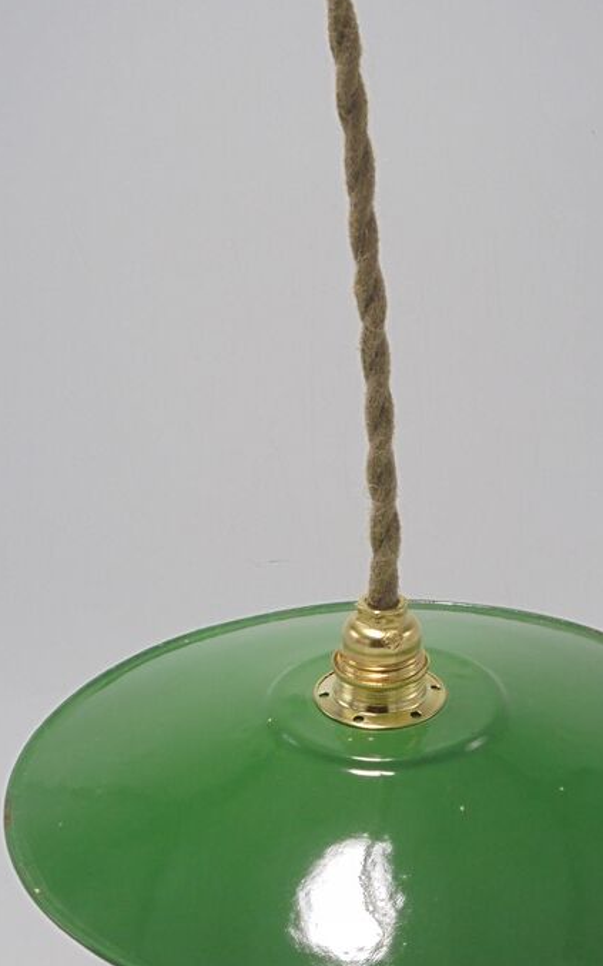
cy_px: 538
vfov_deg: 29.8
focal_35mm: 69
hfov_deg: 18.8
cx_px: 383
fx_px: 1815
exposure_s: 1/60
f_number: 4.8
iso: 100
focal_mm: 8.9
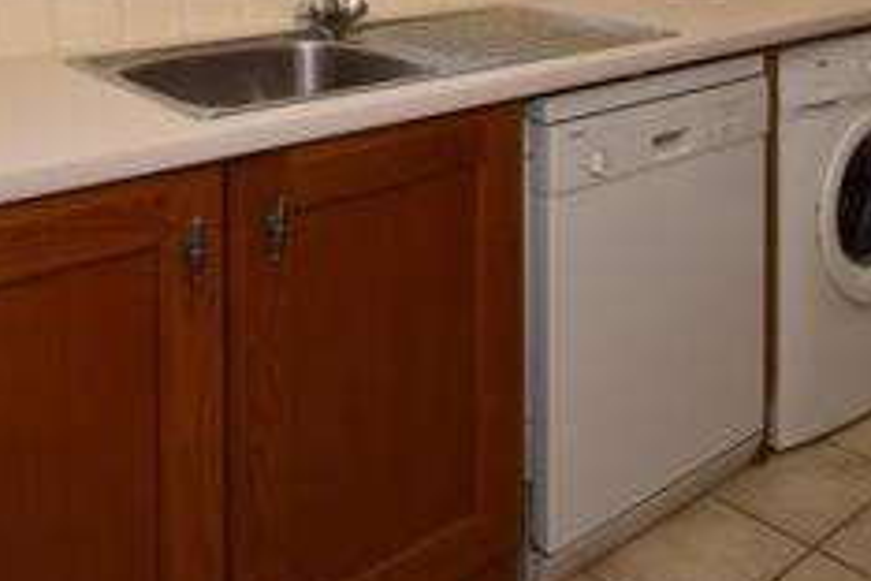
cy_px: -162
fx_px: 1016
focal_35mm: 42
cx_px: 547
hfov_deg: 46.0
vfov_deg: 27.1
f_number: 7.1
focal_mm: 10
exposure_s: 1/200
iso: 200
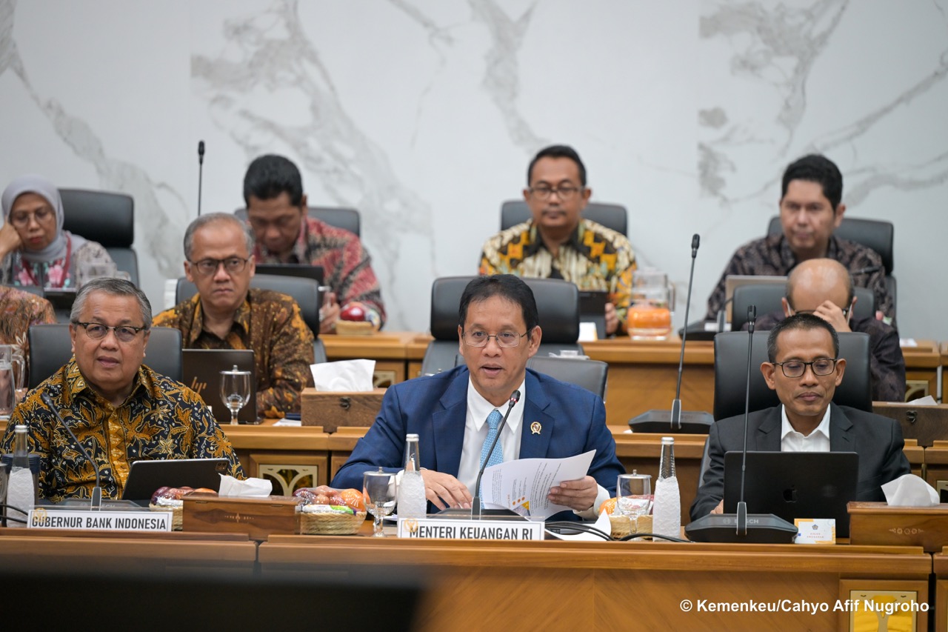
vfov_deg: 8.1
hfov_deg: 12.1
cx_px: 474
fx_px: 4476
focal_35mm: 170
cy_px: 316
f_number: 2.8
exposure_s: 1/400
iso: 1600
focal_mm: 170
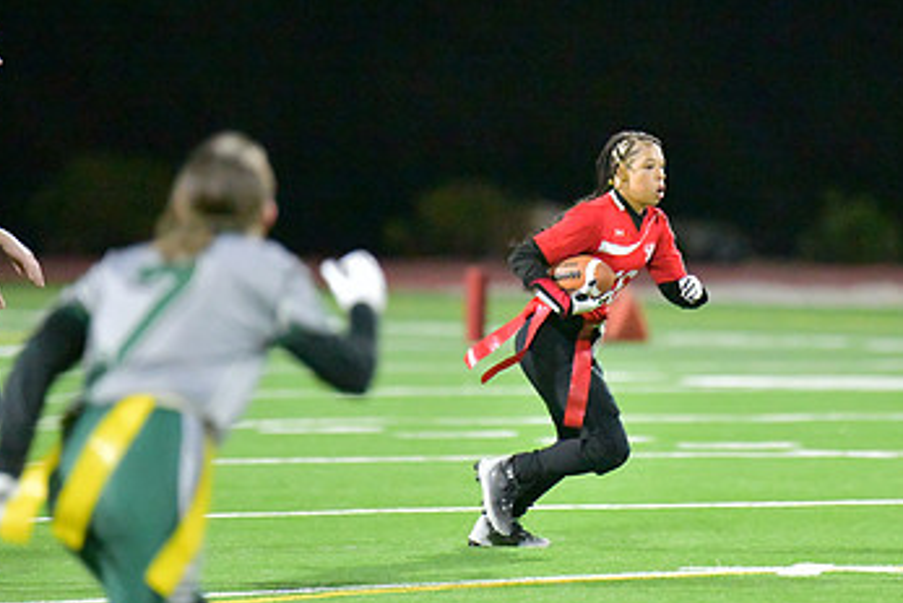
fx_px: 12577
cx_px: 674
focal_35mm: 501
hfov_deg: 4.1
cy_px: 188
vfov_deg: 2.7
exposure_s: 1/2500
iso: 25600
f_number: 2.8
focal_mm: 300
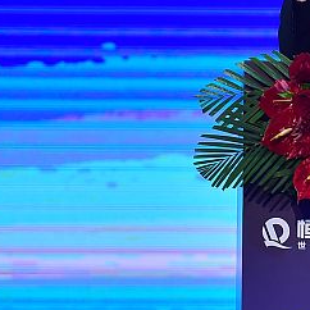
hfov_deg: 2.1
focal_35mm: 842
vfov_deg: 2.1
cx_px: 402
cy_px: 140
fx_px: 8531
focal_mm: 200
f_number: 3.2
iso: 640
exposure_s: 1/640
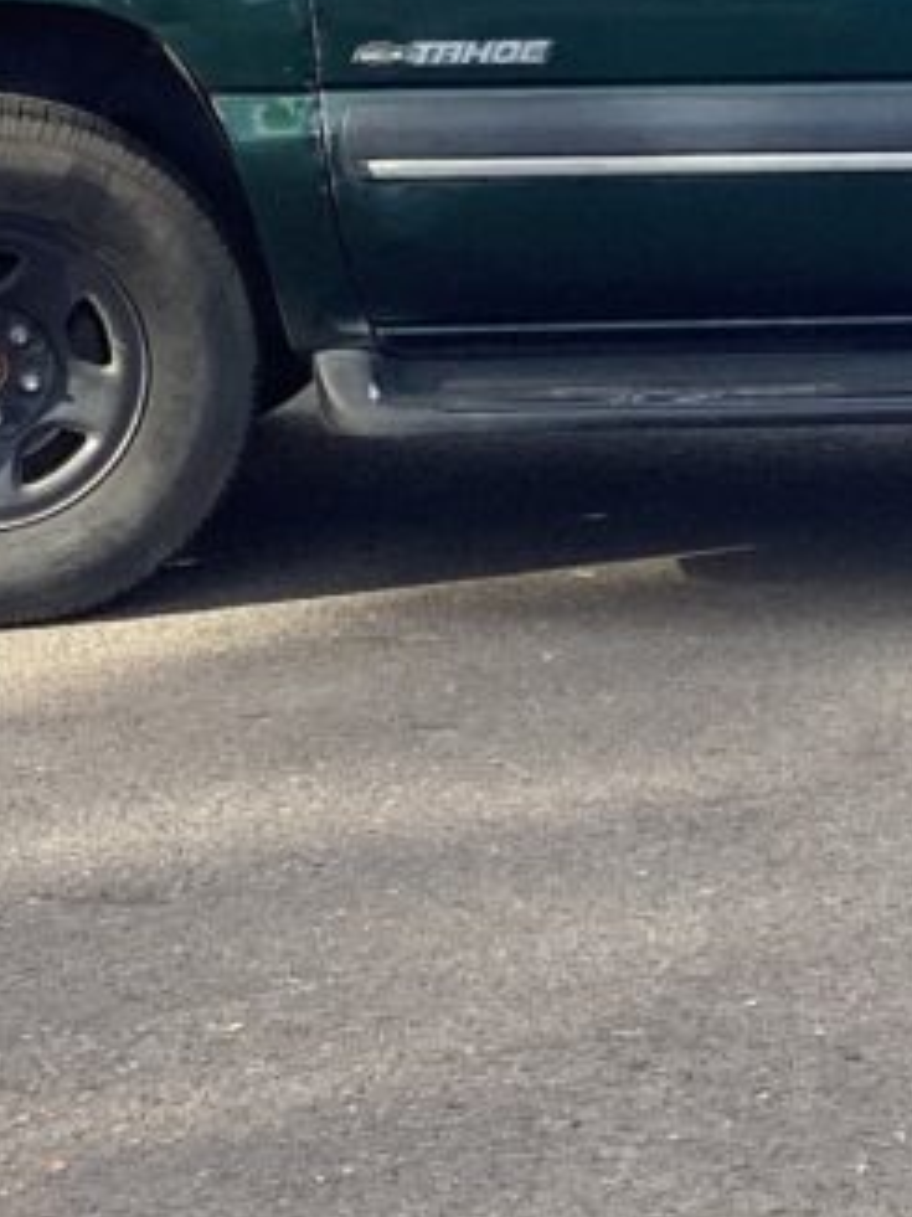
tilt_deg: -5.0
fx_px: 3410
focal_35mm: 97
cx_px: 1113
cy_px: 156
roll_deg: -1.0
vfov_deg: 19.9
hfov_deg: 14.7
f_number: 2.4
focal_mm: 3.3
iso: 25
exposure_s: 1/301
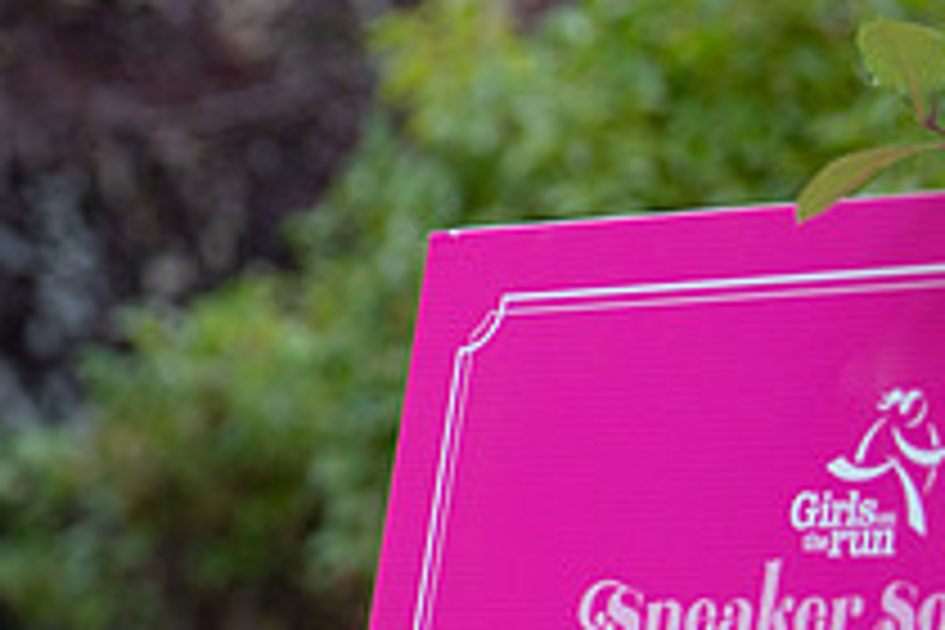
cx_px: -691
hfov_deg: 6.9
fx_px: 7691
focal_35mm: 293
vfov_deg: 4.7
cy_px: 580
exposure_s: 1/160
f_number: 2.8
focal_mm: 75
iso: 200
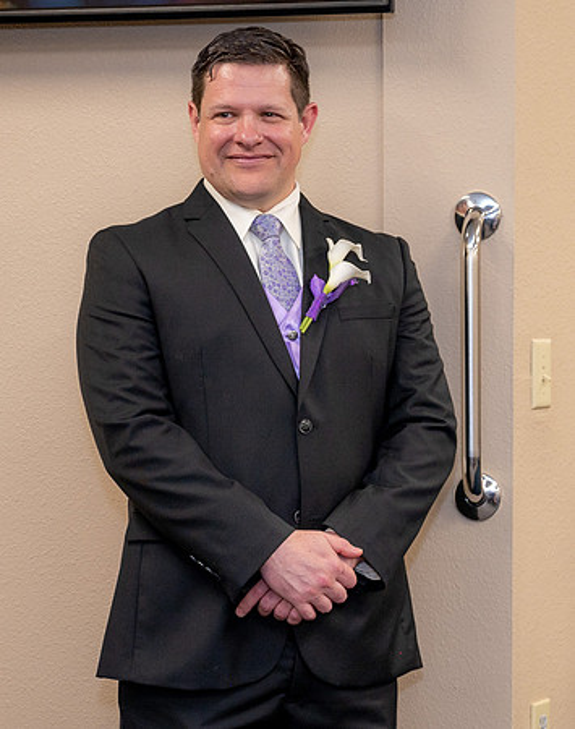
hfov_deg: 12.9
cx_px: 379
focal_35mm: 118
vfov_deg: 16.3
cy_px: 314
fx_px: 2537
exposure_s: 1/80
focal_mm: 70
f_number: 4.5
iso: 400
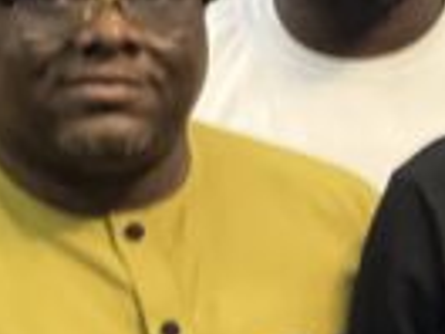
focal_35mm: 327
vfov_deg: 4.5
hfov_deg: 5.9
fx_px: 4204
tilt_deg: -5.5
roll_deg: +0.9
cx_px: 927
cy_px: 270
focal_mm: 9
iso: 500
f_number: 2.8
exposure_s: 1/50
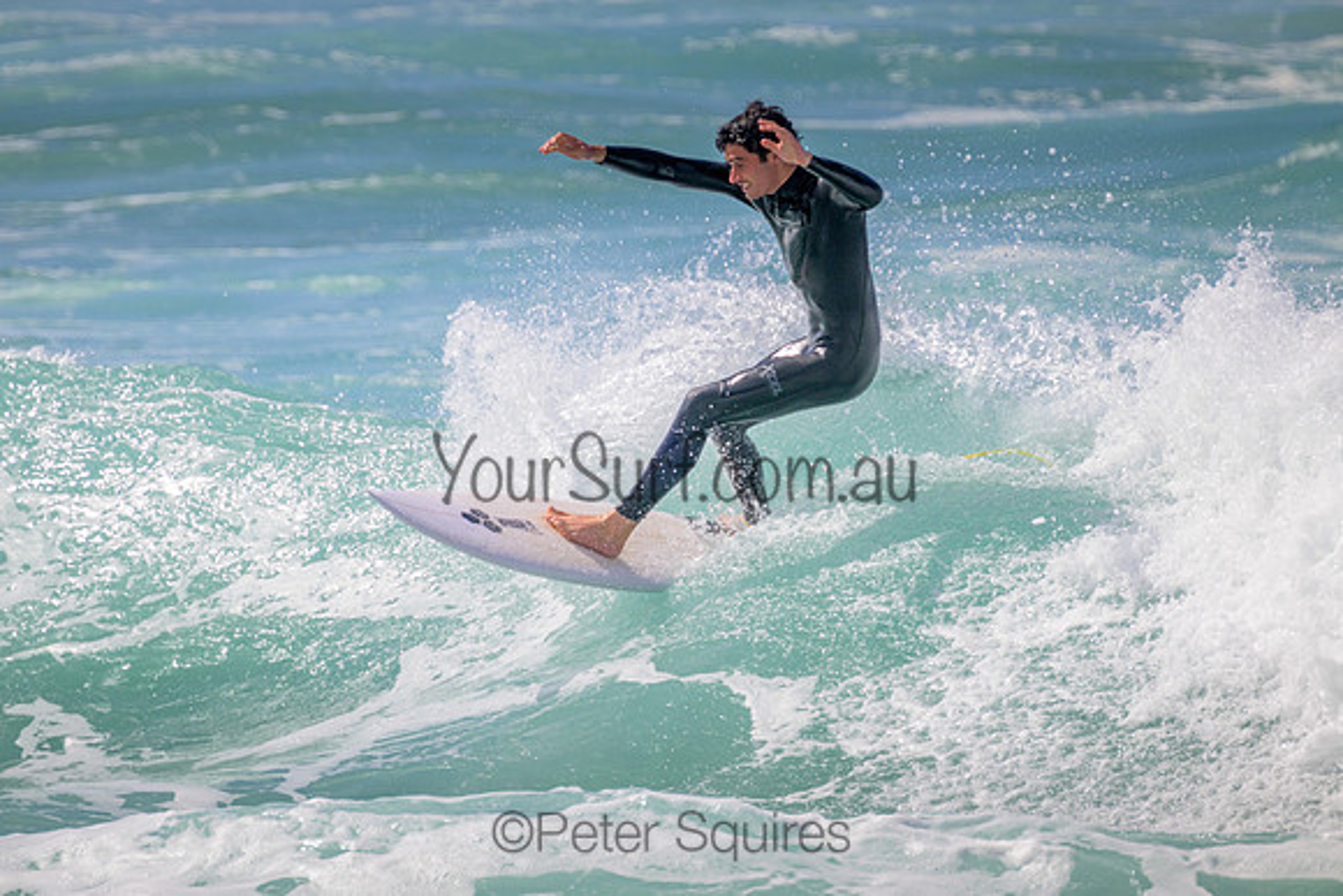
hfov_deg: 2.6
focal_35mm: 800
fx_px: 29850
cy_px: 448
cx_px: 672
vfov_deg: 1.7
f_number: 11
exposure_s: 1/1250
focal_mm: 800
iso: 500
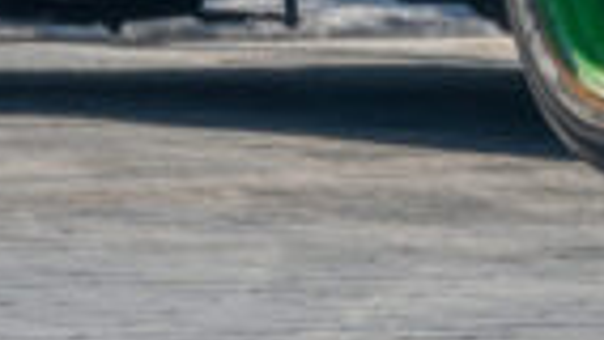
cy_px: -654
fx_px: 11151
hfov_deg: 3.1
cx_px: 885
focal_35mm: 696
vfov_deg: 1.7
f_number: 5.3
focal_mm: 82
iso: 250
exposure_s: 1/1600
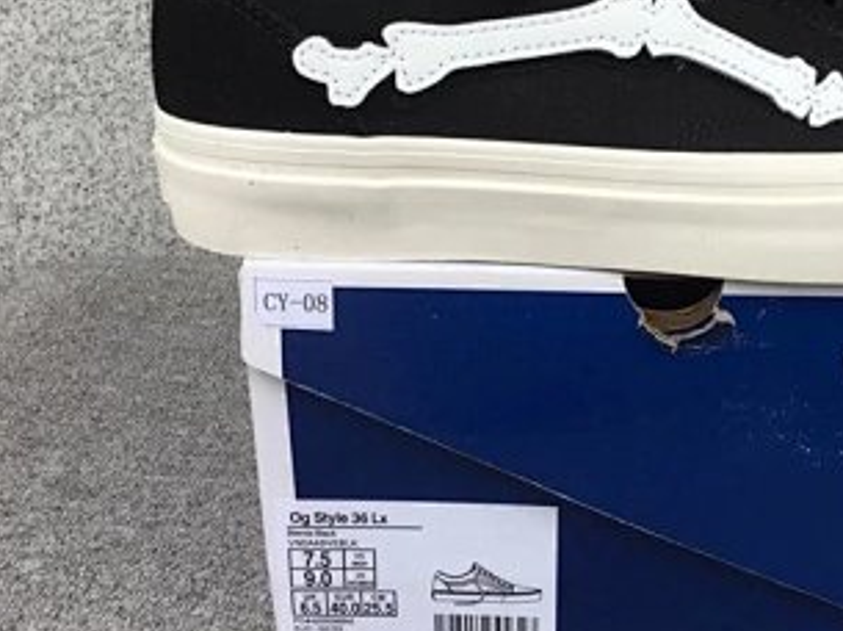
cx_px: 655
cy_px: 213
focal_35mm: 57
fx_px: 1386
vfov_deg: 25.5
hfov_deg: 33.0
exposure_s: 1/100
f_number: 2.4
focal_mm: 3.3
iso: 25
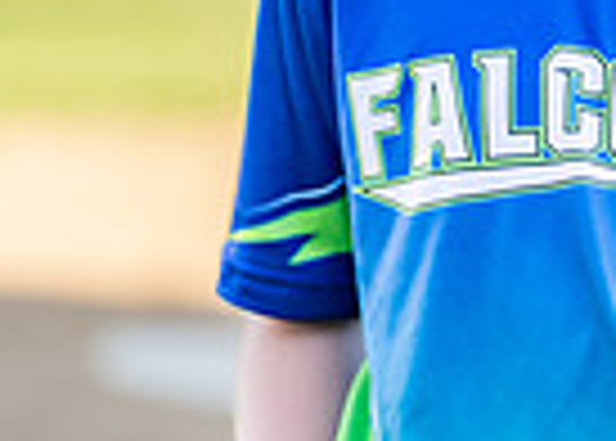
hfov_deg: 8.0
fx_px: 4358
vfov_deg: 5.8
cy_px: -51
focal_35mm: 249
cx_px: 654
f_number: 1.2
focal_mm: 50
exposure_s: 1/1250
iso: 100
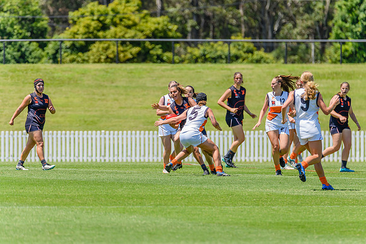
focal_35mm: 478
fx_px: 4865
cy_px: 121
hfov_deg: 4.3
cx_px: 189
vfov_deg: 2.9
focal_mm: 450
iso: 800
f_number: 8
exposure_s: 1/2000
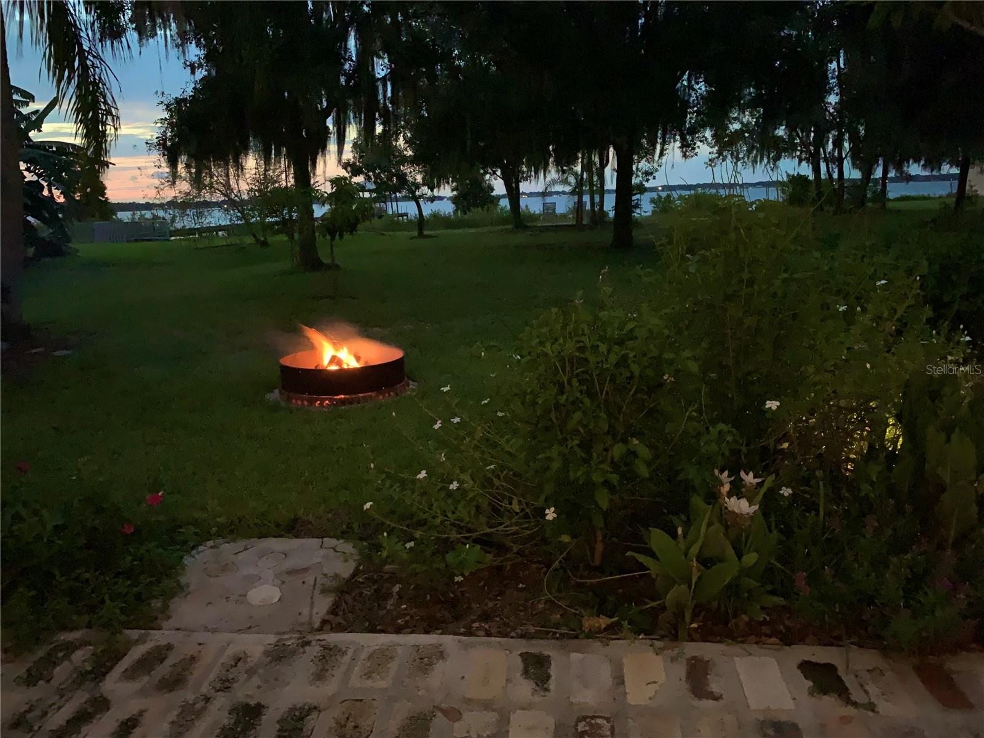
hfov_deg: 67.3
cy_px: 369
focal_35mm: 26
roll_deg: +2.5
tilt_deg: -12.4
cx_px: 492
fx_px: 739
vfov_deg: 53.1
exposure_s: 1/4
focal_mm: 4.25
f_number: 1.8
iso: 2000
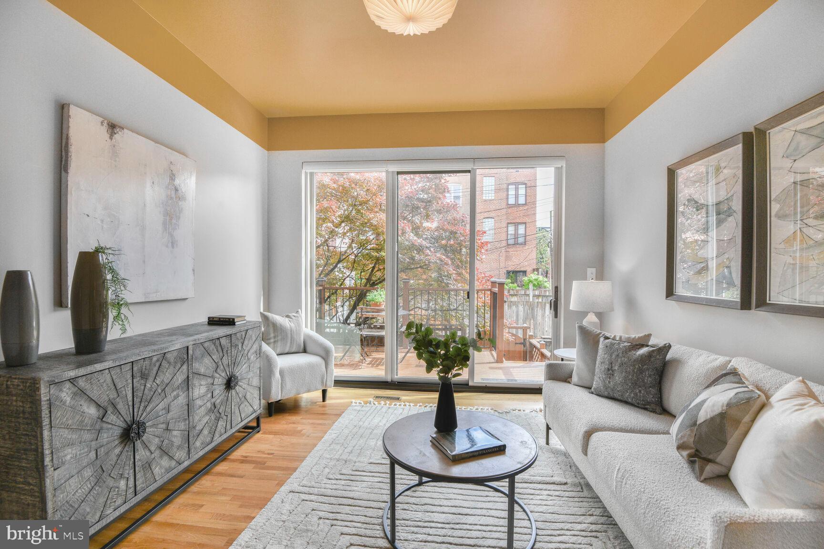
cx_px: 412
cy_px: 274
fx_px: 366
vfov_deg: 73.7
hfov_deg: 96.7
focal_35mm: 16
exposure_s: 1/80
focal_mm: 16
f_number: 8
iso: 200
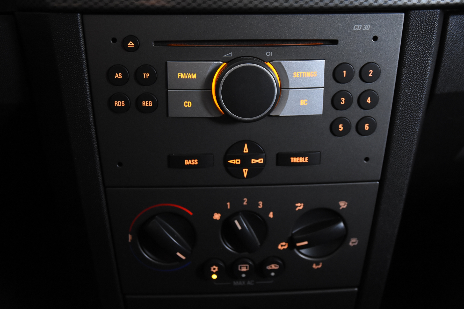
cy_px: 154
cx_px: 232
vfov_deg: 23.8
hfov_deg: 35.1
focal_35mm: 57
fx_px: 735
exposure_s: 1/60
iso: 3200
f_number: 3.5
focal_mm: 38
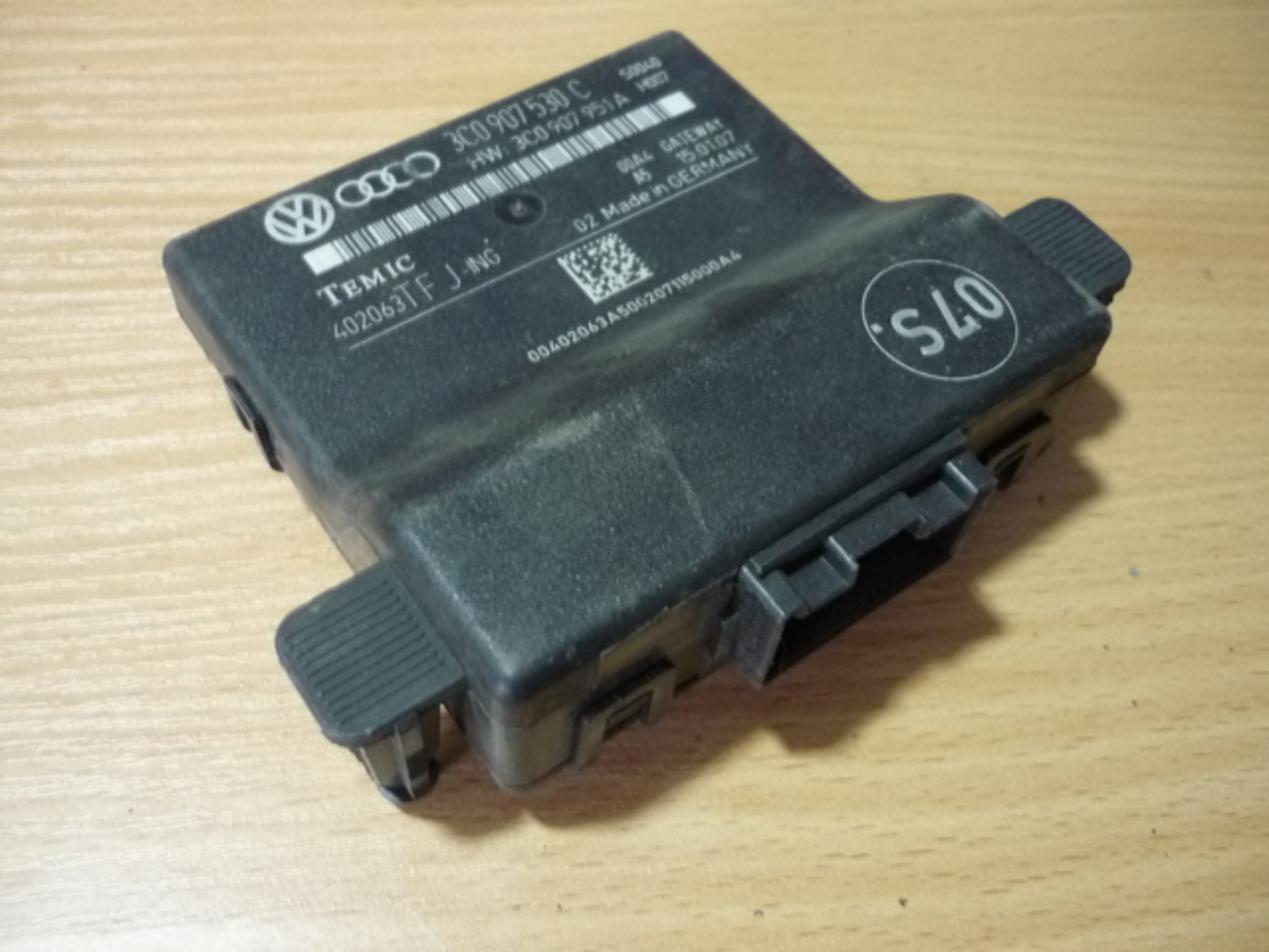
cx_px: 634
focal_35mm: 33
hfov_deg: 55.4
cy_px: 476
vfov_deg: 42.9
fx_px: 1210
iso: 400
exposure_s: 1/25
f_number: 2.8
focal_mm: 5.5
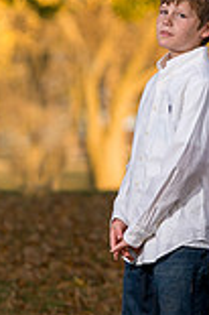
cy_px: 134
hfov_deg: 3.0
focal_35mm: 464
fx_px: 4049
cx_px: 278
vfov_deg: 4.4
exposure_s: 1/320
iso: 200
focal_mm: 160
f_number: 3.5
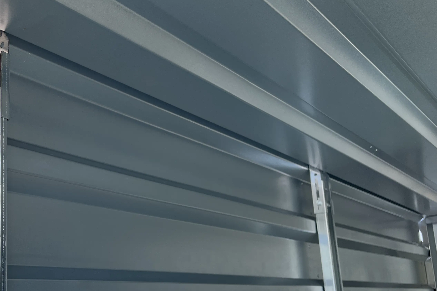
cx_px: 110
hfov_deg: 44.0
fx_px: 522
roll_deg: +1.5
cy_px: 204
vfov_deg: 30.8
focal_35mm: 43
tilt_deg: +9.9
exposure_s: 1/676
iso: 50
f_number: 1.6
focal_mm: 5.1
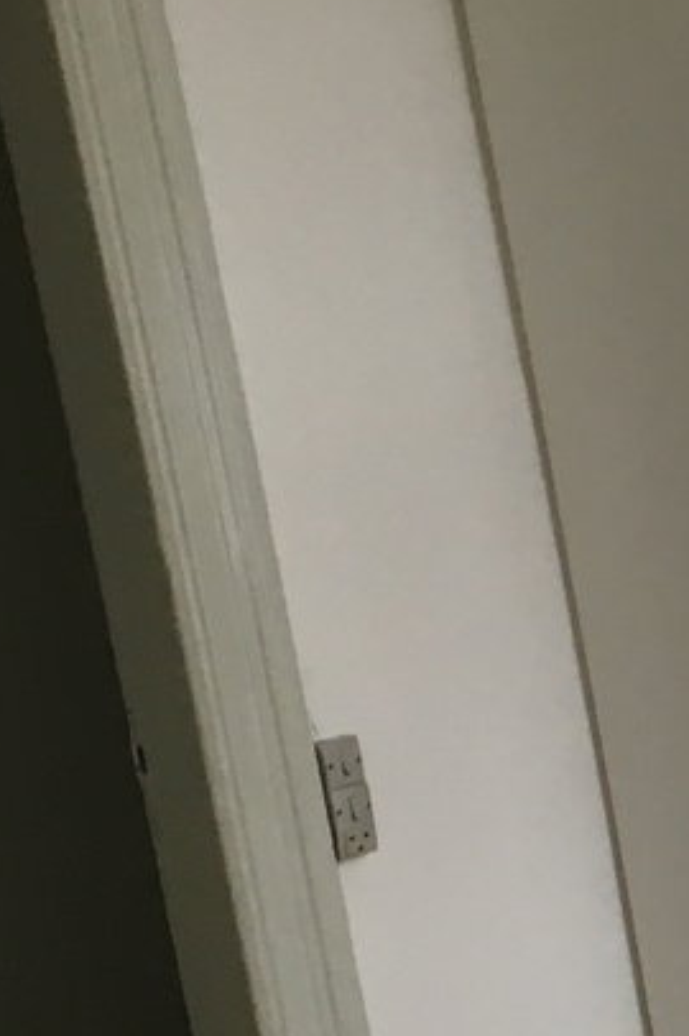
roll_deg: +5.8
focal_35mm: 119
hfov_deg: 10.6
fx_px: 3422
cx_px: 1327
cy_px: 633
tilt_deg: -7.4
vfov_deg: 17.2
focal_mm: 4.15
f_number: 2.2
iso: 32
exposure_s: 1/33
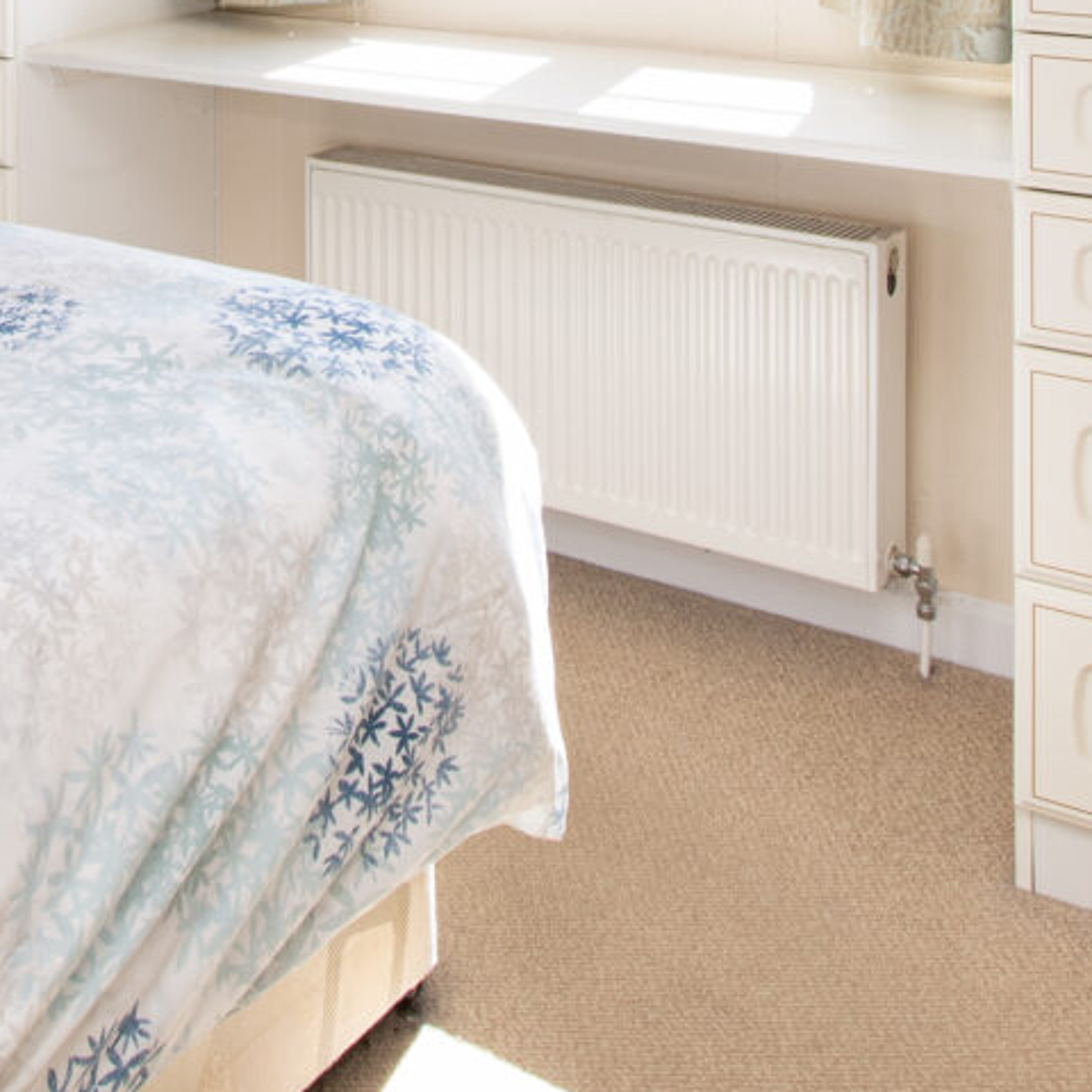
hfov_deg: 32.2
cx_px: 177
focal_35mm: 51
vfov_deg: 28.6
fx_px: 1820
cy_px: -248
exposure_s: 1/50
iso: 250
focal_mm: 10
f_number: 8
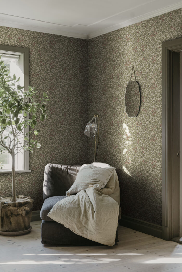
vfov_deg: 39.6
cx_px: 91
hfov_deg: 27.0
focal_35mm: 50
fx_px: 379
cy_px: 136
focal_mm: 50
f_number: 5
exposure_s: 1/30
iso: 1000
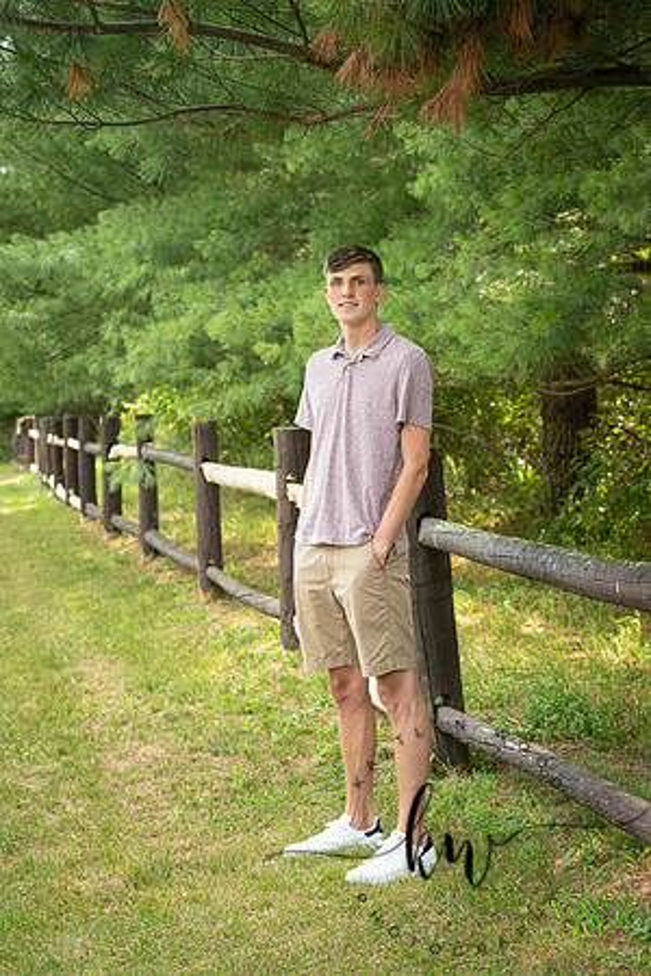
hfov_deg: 18.2
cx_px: 326
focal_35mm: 75
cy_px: 488
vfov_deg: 27.0
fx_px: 2034
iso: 500
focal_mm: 75
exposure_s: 1/200
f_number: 6.3
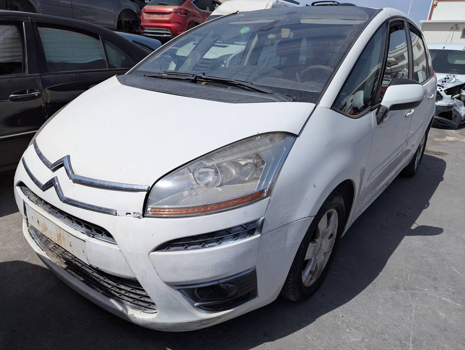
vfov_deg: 56.9
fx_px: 323
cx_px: 232
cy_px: 175
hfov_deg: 71.5
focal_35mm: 24
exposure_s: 1/3906
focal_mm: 6.81
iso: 52
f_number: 1.85
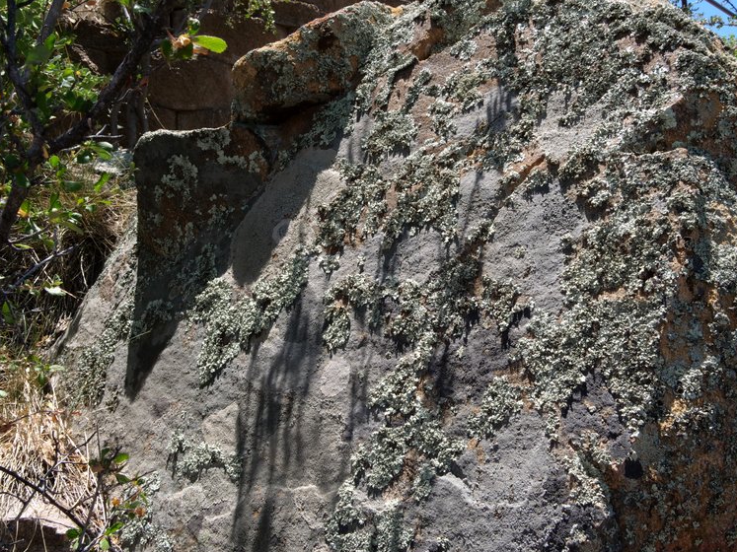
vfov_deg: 46.8
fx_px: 639
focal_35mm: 30
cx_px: 388
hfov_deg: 59.9
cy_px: 272
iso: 400
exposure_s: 1/320
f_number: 11
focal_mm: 14
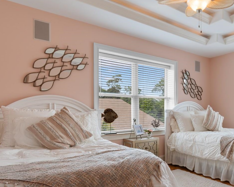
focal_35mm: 26
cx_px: 170
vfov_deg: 54.6
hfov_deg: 62.9
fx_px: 180
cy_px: 110
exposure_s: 1/60
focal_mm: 11
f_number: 4.8
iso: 100
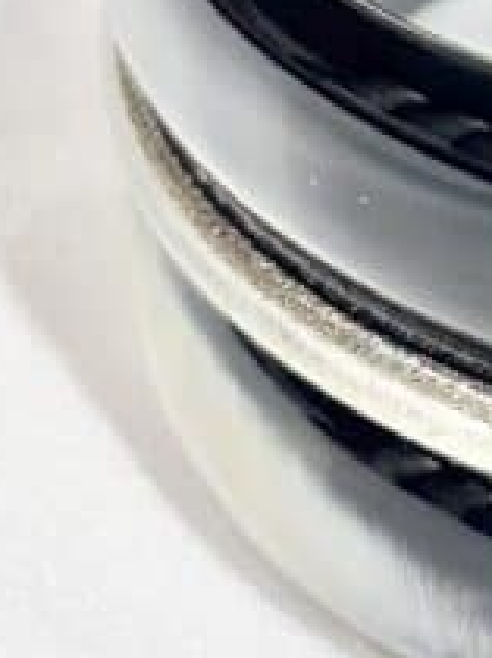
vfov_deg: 7.8
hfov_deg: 5.6
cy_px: 235
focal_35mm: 254
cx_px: 1134
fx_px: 4823
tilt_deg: -27.4
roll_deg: +1.8
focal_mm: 5.96
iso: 32
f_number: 1.6
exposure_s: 1/140
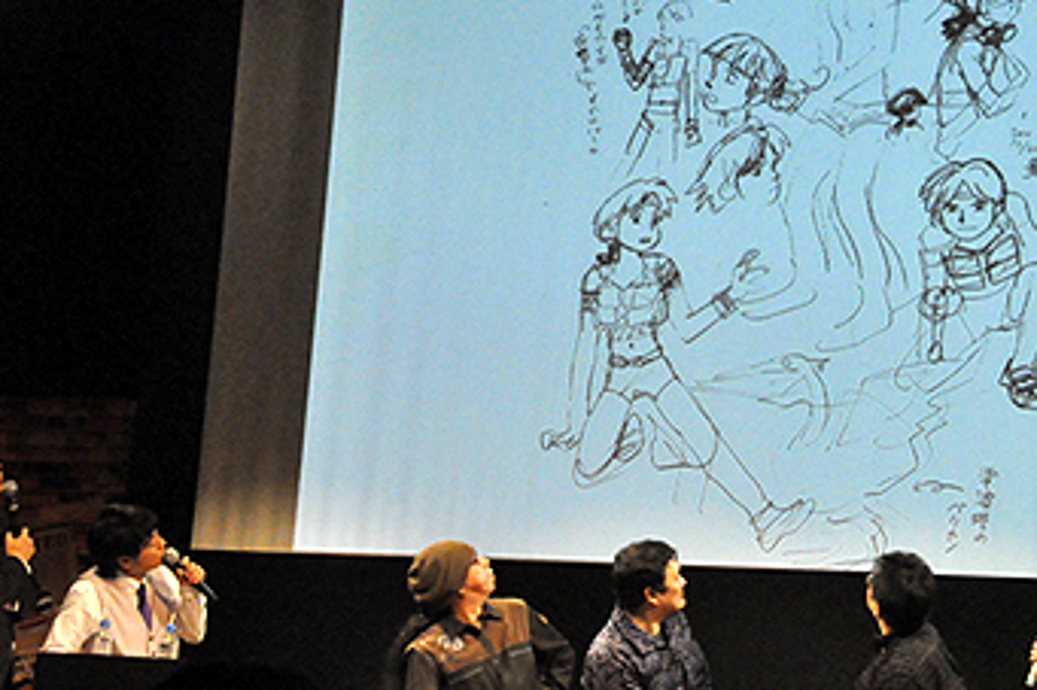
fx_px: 2850
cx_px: 745
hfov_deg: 20.5
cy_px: 307
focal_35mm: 99
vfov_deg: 13.8
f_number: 7.1
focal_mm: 44
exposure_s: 1/200
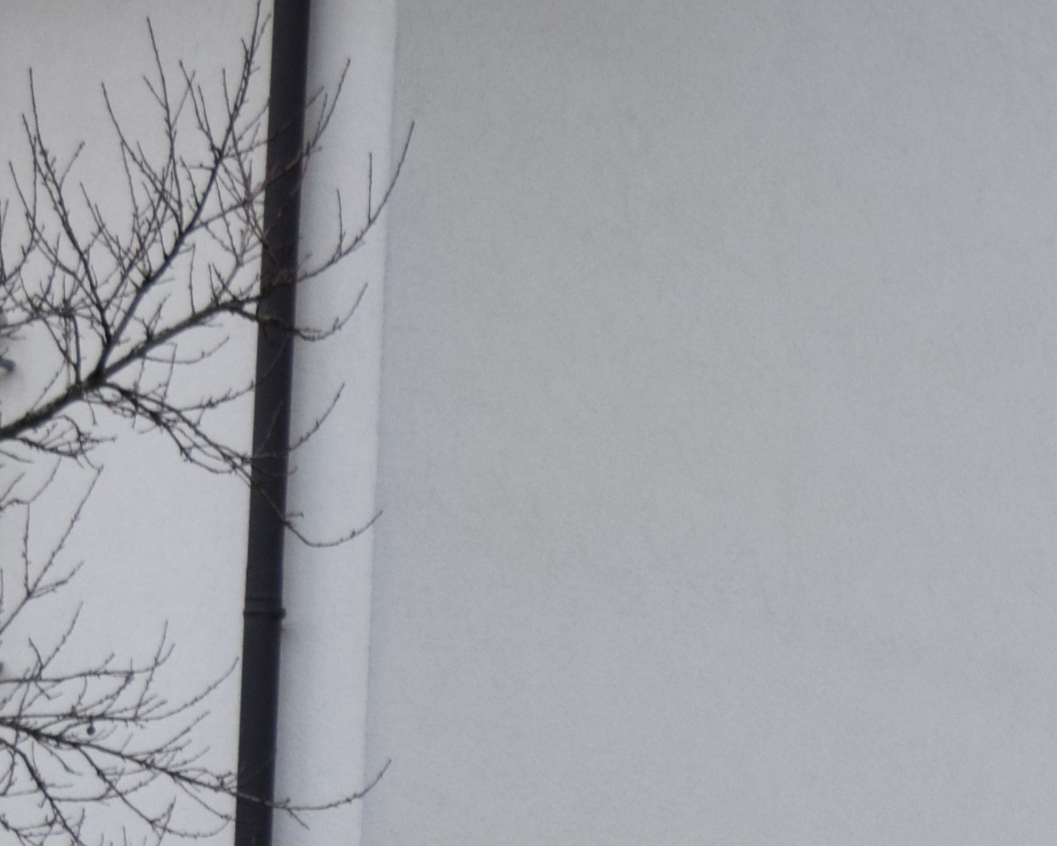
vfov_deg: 10.2
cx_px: 1156
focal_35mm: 147
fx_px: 4594
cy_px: 1271
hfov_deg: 12.9
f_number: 4
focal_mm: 27
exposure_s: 1/60
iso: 640
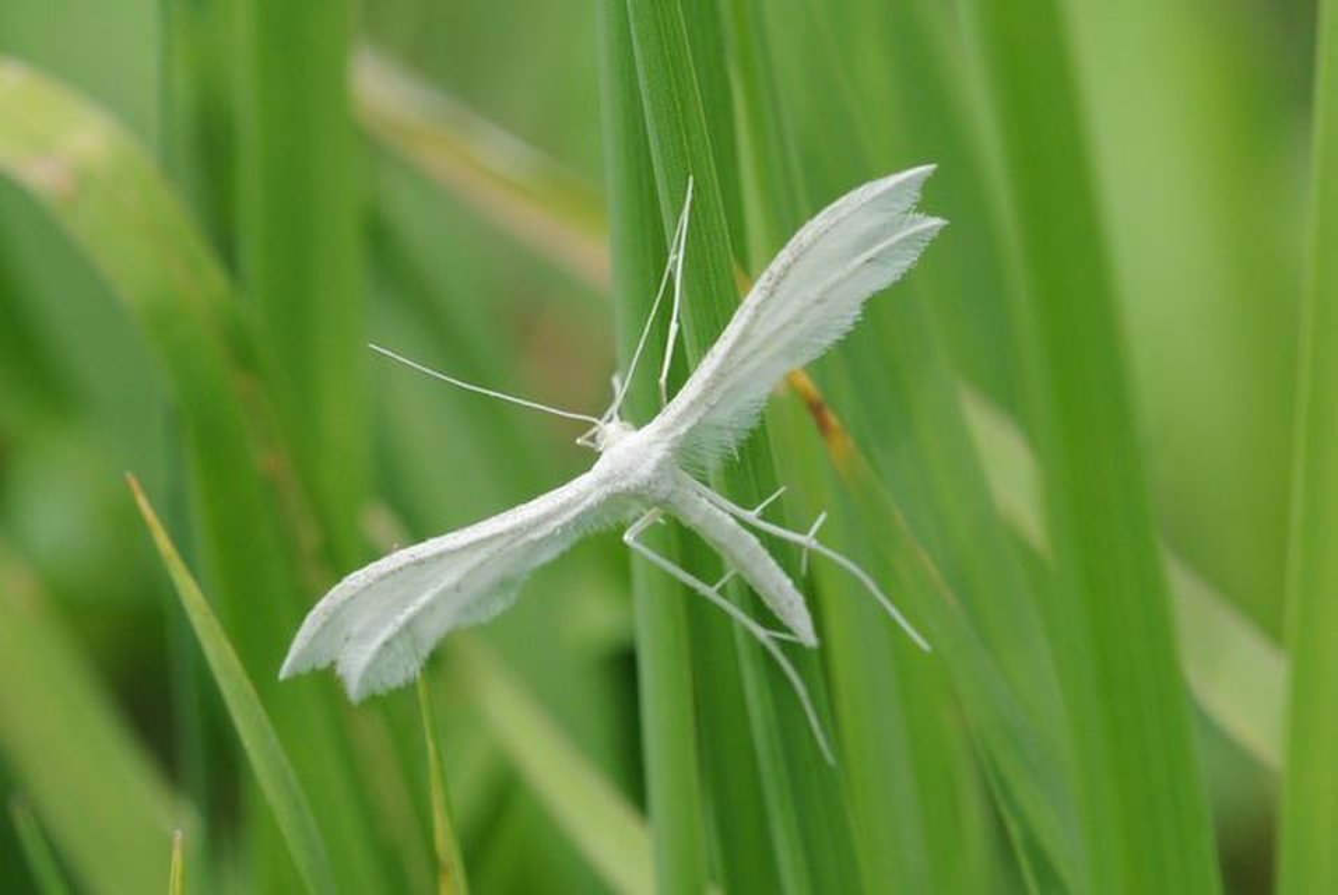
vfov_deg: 8.7
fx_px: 5859
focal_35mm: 158
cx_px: 669
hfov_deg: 13.0
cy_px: 448
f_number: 11
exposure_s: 1/640
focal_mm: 105
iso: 500
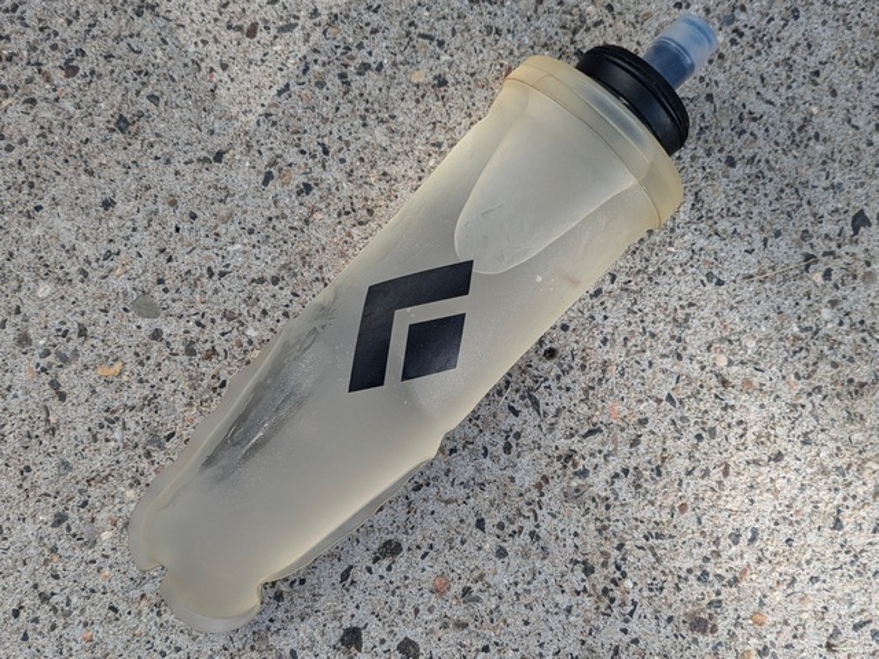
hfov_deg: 69.4
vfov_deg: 54.9
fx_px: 635
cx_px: 440
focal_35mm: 25
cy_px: 330
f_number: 1.89
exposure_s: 1/338
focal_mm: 5.43
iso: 51
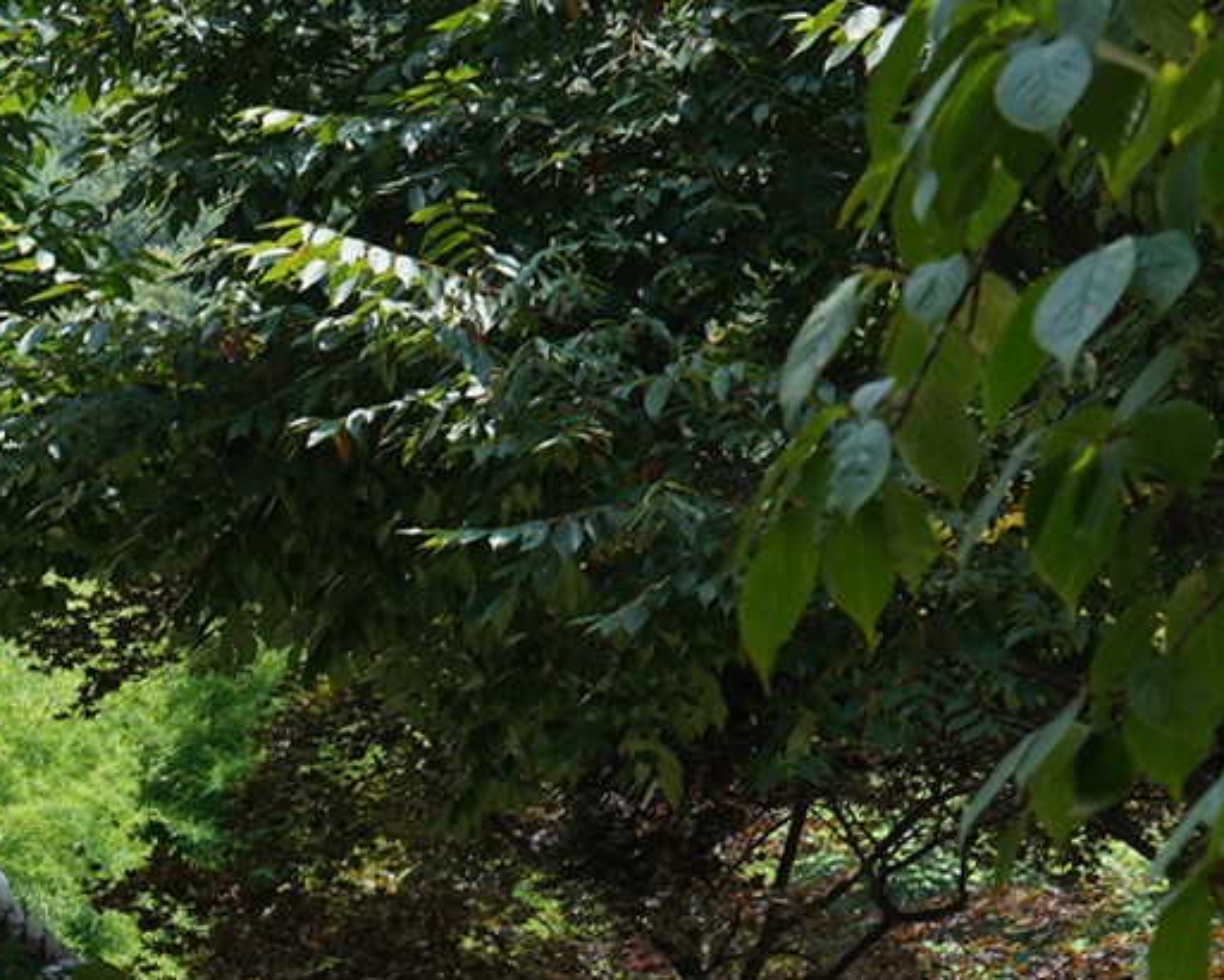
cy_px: 1533
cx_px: -91
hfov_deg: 14.7
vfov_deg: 11.5
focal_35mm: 128
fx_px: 4640
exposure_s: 1/100
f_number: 7.1
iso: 100
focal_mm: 35
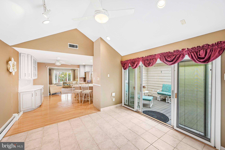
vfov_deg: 81.2
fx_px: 87
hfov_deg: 104.3
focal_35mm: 14
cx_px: 112
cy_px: 75
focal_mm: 14
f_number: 8
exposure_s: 1/13
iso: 400
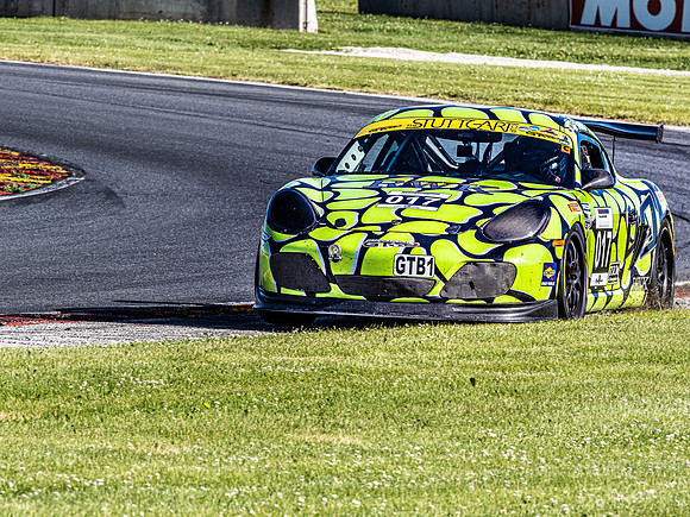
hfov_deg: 3.3
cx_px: 345
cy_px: 258
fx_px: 11980
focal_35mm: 601
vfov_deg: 2.5
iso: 400
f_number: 11
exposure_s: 1/500
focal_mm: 300
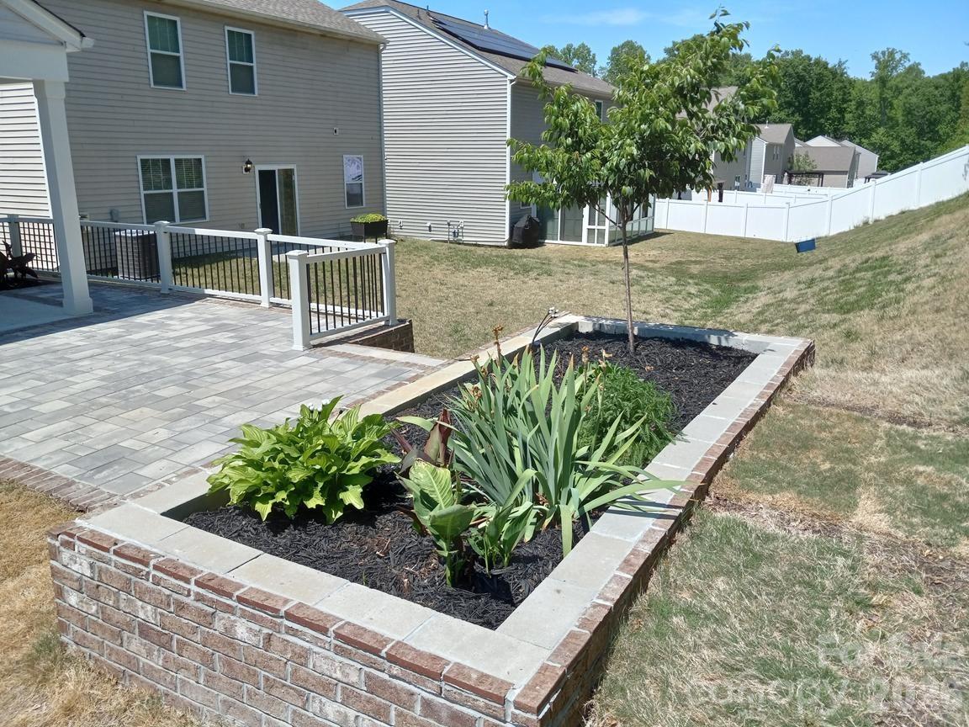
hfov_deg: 65.3
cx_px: 484
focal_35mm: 27
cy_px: 364
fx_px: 756
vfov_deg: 51.4
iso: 40
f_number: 1.8
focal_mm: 3.94
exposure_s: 1/1838
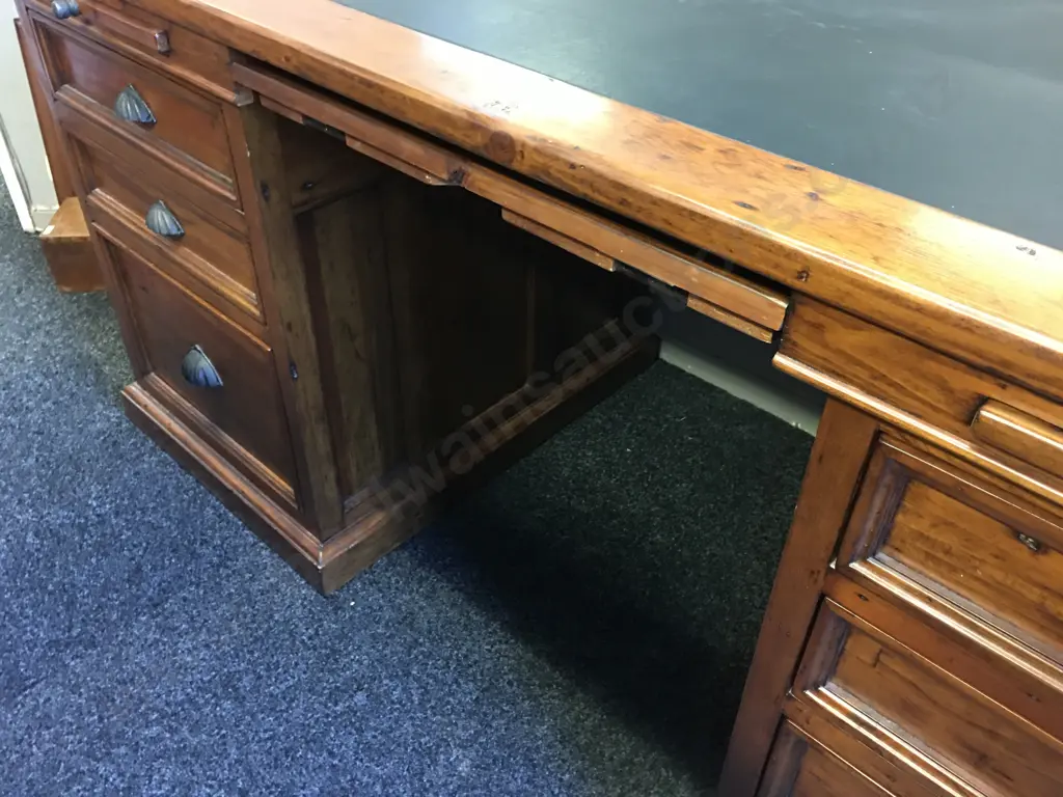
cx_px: 532
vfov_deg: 48.2
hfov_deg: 61.7
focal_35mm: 29
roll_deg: -1.4
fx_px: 891
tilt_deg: -37.0
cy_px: 398
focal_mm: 4.15
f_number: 2.2
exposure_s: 1/8
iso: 125
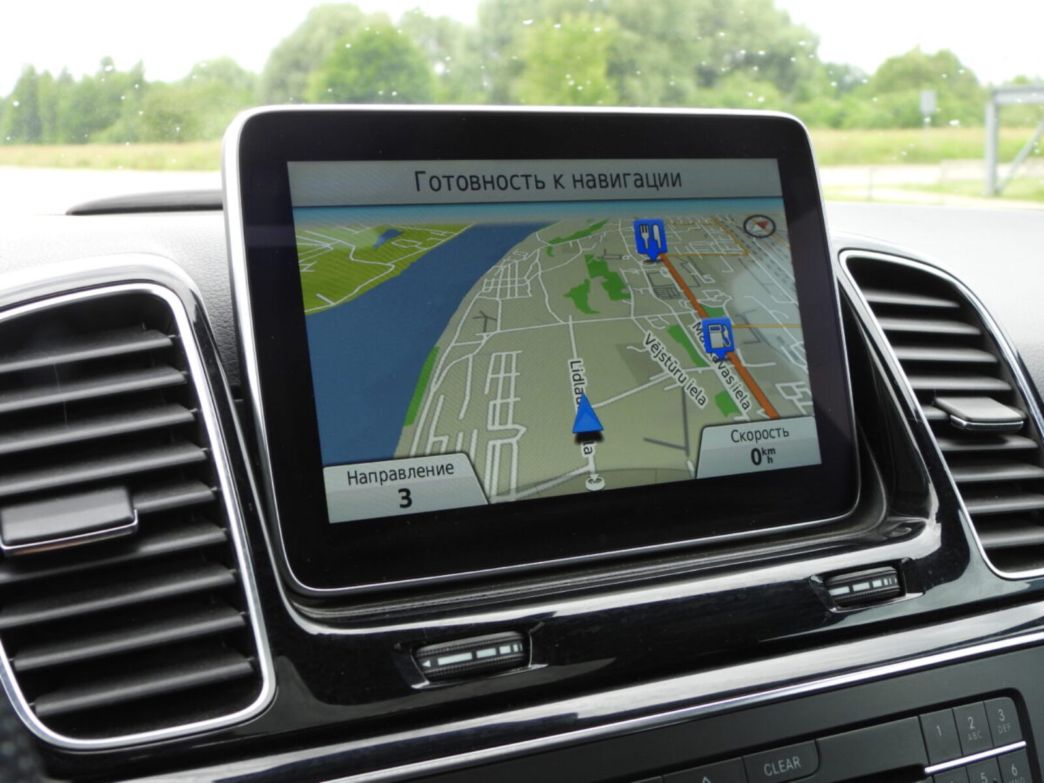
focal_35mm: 50
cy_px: 392
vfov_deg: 29.1
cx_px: 522
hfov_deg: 38.2
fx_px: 1508
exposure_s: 1/60
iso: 100
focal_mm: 9
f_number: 3.2
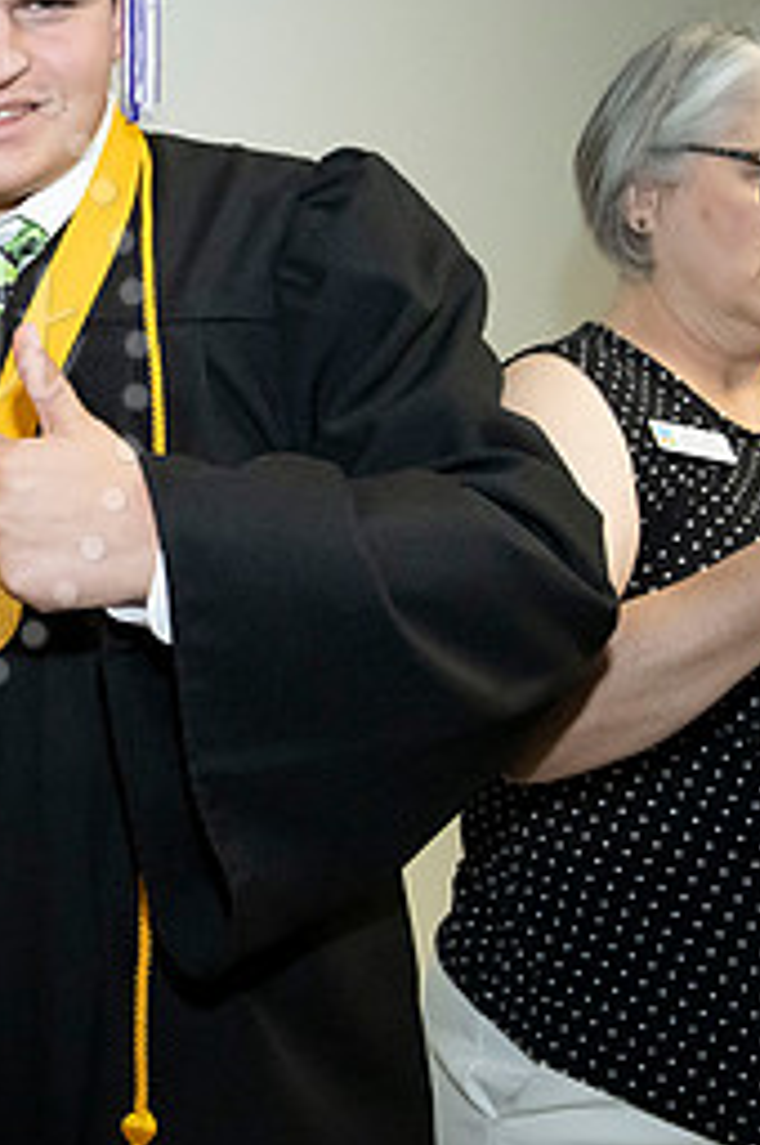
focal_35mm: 59
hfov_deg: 20.6
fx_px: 1873
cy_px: 351
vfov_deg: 33.6
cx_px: -277
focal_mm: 26
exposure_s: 1/200
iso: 6400
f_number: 7.1
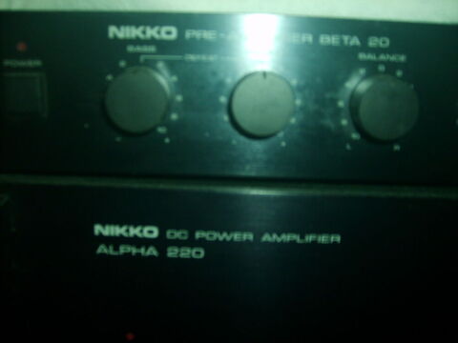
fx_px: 463
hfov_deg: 52.6
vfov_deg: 40.7
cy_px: 172
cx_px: 229
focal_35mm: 35
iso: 100
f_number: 2.8
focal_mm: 5.8
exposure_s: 1/45
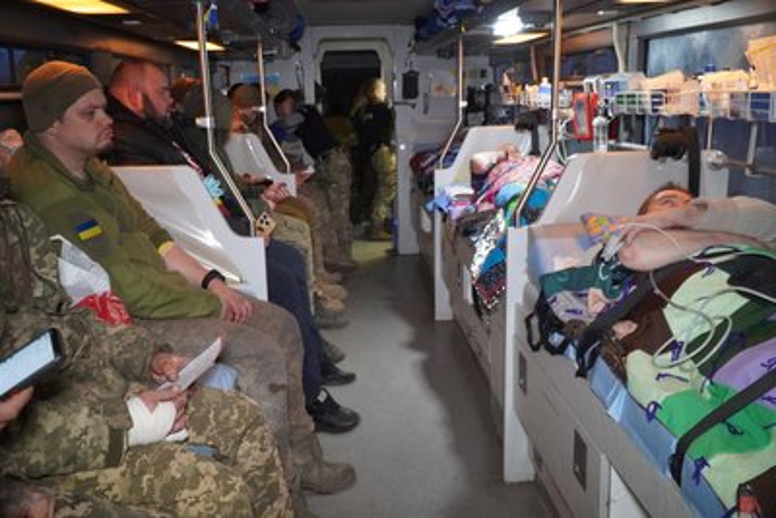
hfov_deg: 59.5
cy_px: 259
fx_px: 679
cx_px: 388
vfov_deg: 41.7
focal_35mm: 32
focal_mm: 21
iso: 6400
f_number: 4
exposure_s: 1/125
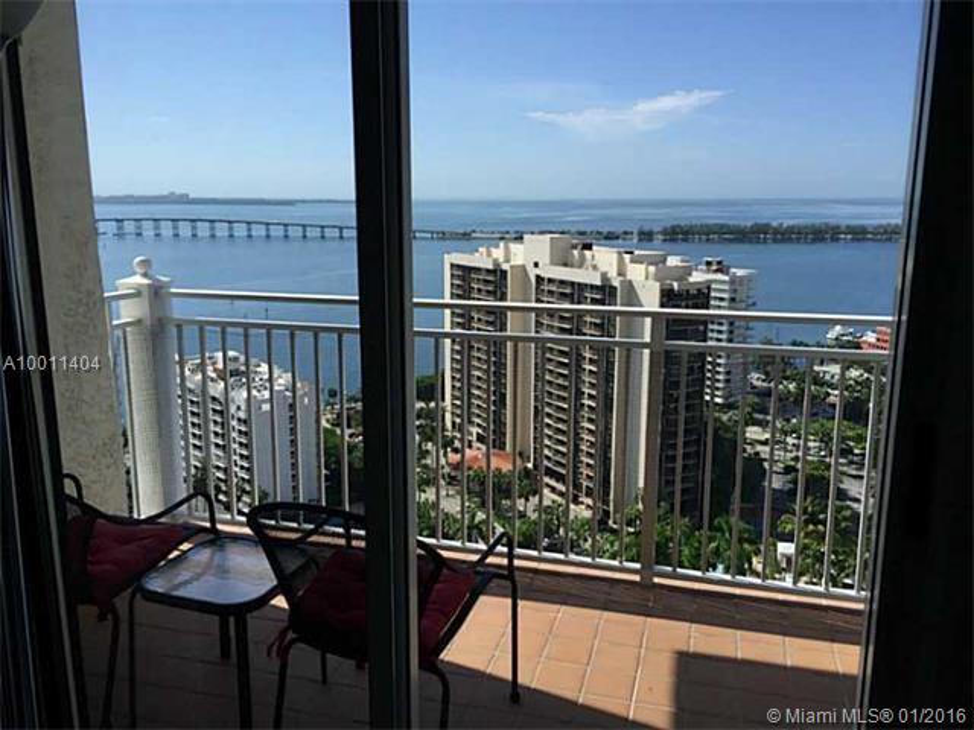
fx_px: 816
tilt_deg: -11.6
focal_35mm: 29
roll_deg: -1.3
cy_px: 365
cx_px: 487
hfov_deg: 61.7
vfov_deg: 48.2
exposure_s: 1/1041
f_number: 2.2
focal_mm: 4.15
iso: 32
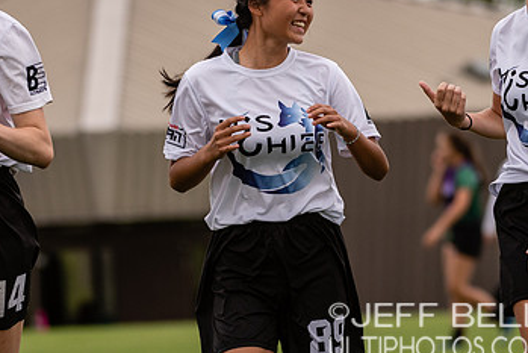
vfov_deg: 2.2
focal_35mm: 633
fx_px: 9287
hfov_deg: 3.3
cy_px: 149
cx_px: 252
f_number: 4
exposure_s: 1/1000
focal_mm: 200
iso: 280
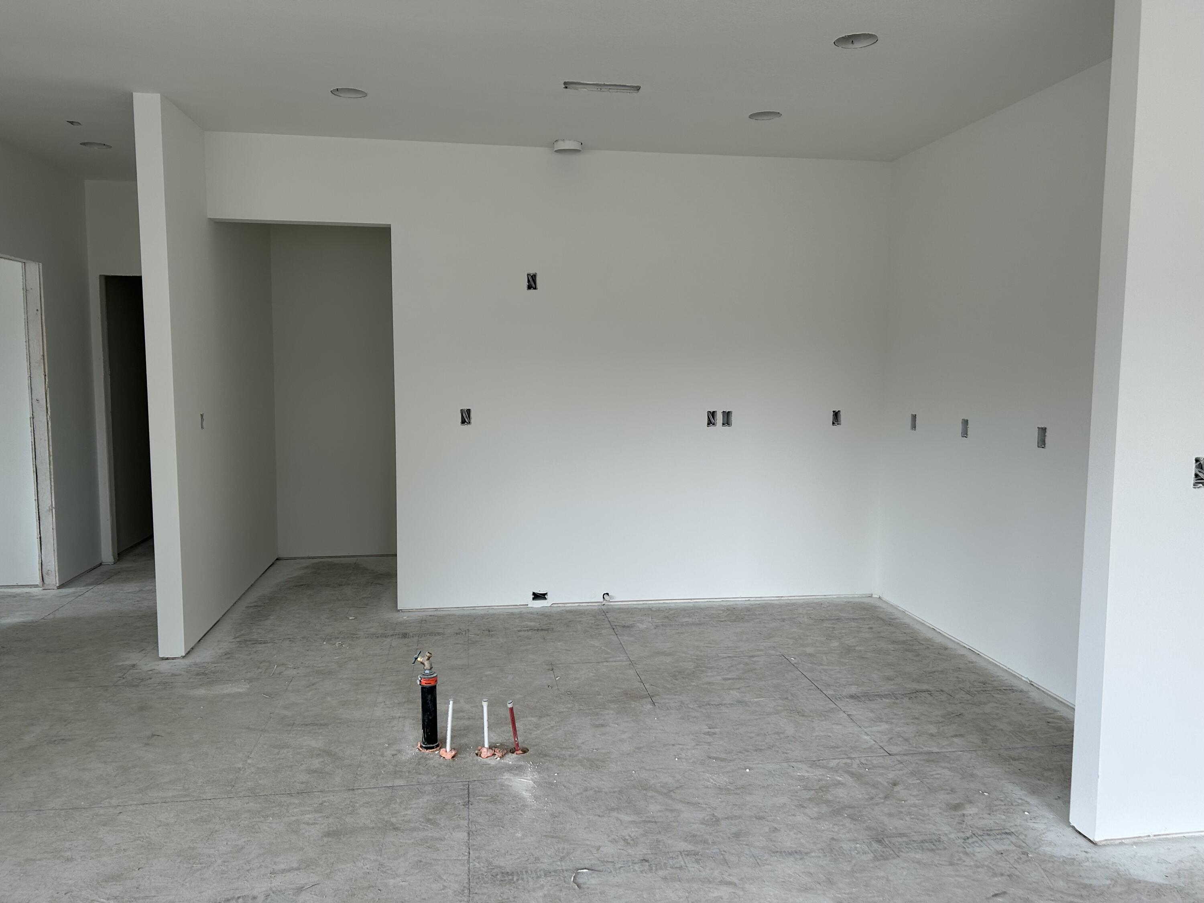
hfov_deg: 67.3
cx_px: 602
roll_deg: -0.2
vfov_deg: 53.1
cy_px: 452
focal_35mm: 26
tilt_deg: -4.5
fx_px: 904
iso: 40
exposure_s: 1/121
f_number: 1.5
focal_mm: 5.7
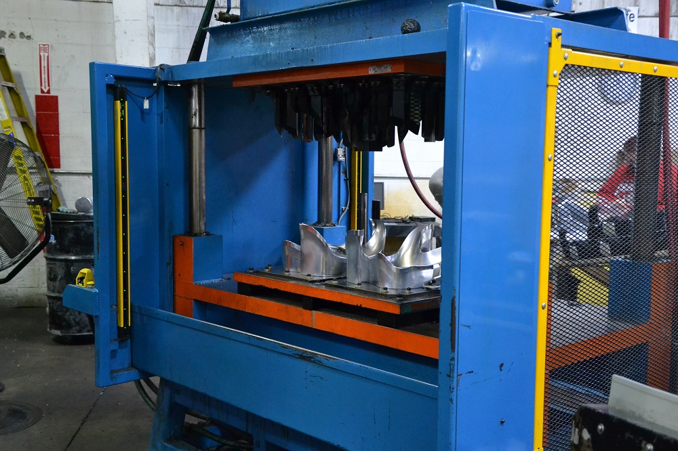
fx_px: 791
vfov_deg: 31.9
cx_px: 339
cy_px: 226
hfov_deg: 46.4
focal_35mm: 42
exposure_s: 1/100
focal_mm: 28
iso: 3200
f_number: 4
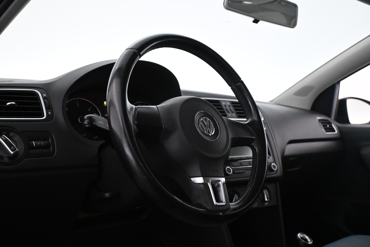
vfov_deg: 36.9
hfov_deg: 53.1
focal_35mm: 36
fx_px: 370
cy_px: 124
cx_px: 185
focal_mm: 24
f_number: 4.2
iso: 5000
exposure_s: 1/60
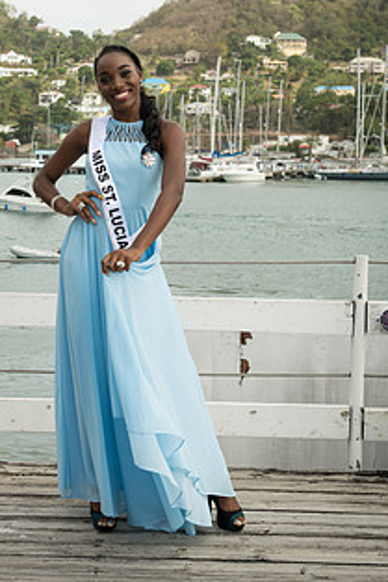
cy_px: 231
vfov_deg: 25.6
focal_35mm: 79
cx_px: 117
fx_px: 1276
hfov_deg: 17.2
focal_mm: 55
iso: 100
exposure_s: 1/160
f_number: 7.1
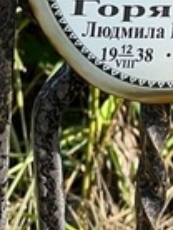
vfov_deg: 4.4
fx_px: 2963
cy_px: -130
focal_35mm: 446
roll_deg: +1.4
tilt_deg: -21.0
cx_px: 208
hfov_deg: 3.3
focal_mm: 9
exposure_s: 1/419
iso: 32
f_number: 2.8
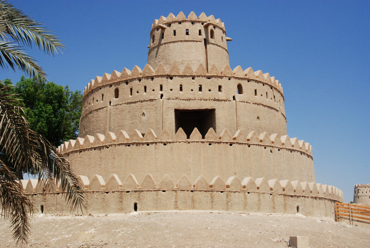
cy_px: 124
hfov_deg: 46.4
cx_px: 185
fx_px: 432
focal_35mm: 42
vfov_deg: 32.0
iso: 640
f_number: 11
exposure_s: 1/800
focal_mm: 28
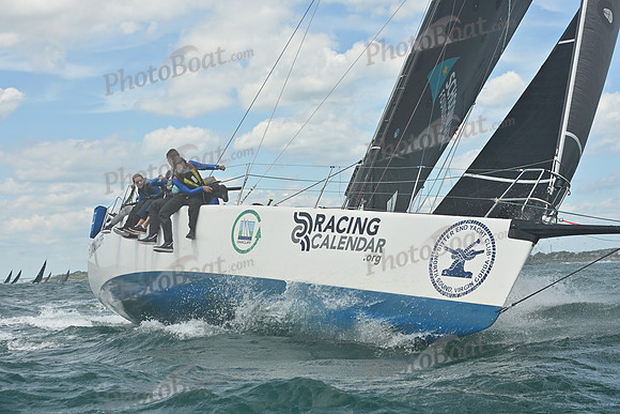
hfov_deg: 26.0
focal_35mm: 78
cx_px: 310
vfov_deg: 17.5
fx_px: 1344
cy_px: 207
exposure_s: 1/1250
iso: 320
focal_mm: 78
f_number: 10
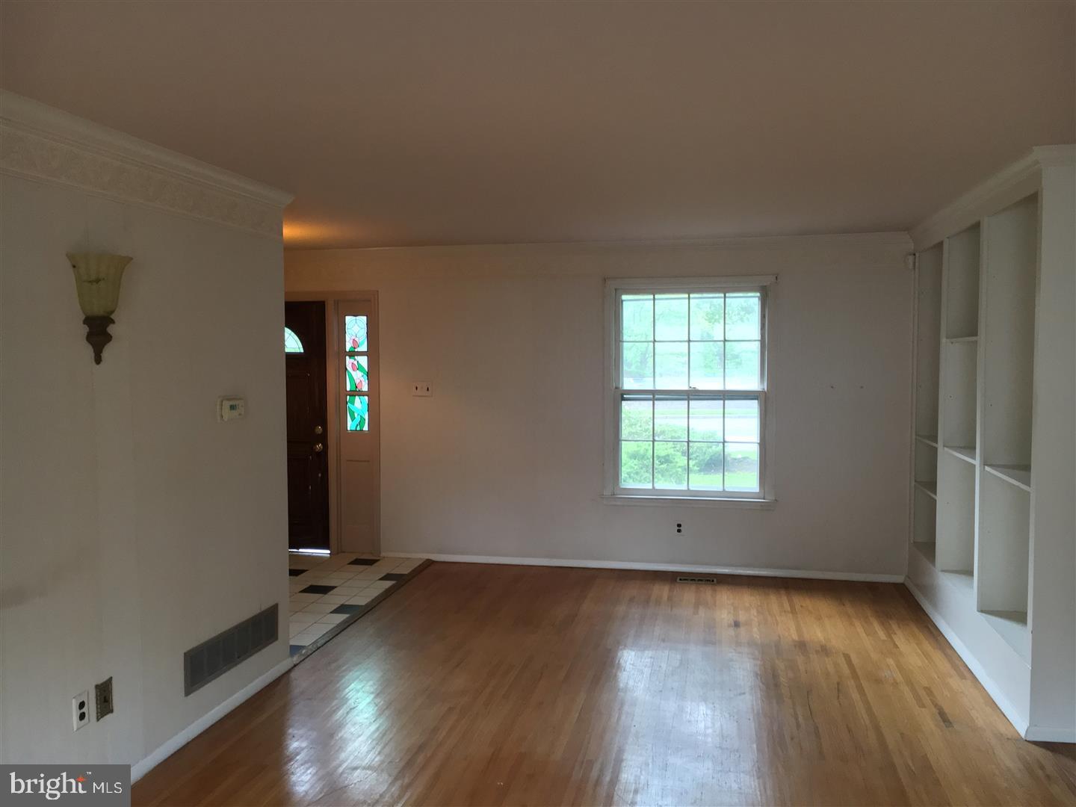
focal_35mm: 29
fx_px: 901
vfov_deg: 48.2
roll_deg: +0.4
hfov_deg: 61.7
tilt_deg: -3.6
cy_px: 404
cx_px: 538
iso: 160
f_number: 2.2
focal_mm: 4.15
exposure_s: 1/30
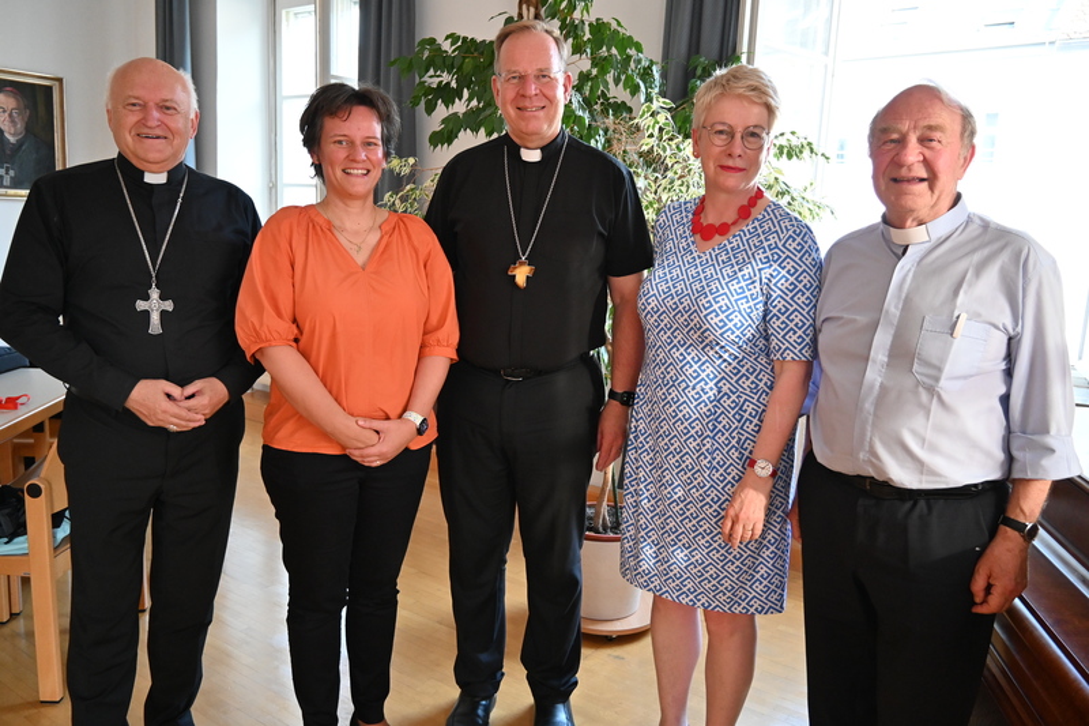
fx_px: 885
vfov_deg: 44.6
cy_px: 363
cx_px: 544
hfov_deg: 63.2
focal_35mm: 29
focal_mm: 19.5
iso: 1400
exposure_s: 1/125
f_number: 3.5
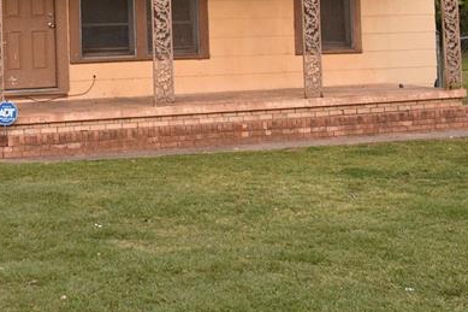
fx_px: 1027
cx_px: 99
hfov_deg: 25.3
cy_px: -2
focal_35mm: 79
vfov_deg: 16.9
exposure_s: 1/30
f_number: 6.3
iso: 2500
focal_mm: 20
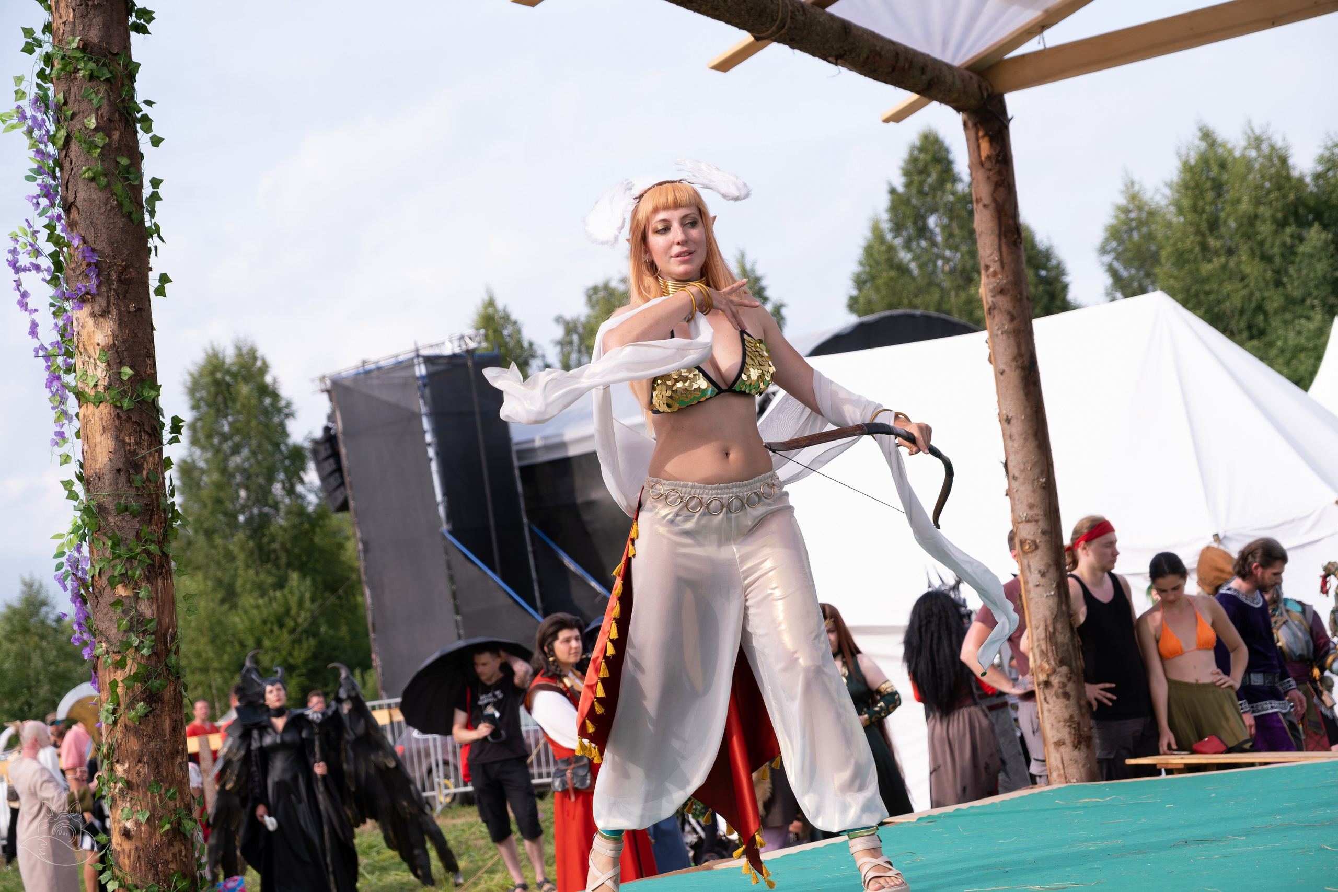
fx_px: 2713
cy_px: 446
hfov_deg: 27.7
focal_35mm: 73
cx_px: 669
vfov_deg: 18.7
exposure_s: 1/800
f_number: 4
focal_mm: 48.5
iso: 200
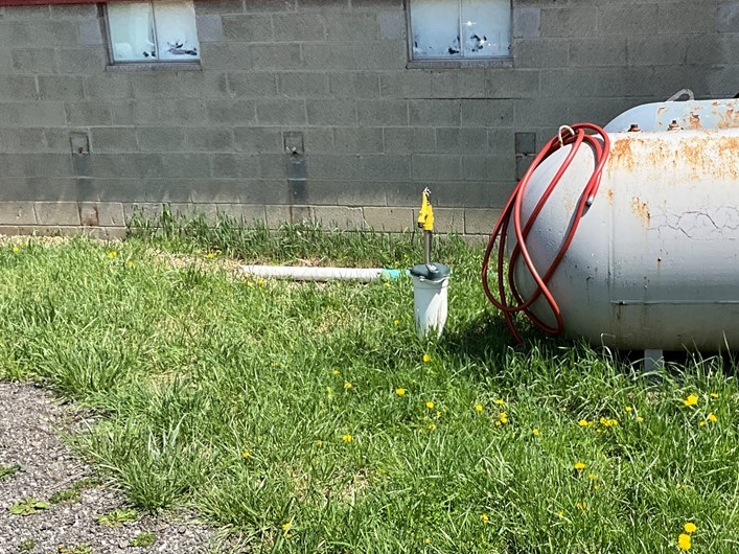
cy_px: 309
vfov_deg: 34.3
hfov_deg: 43.9
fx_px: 896
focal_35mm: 42
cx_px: 514
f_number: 1.8
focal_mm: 3
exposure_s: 1/1490
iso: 25
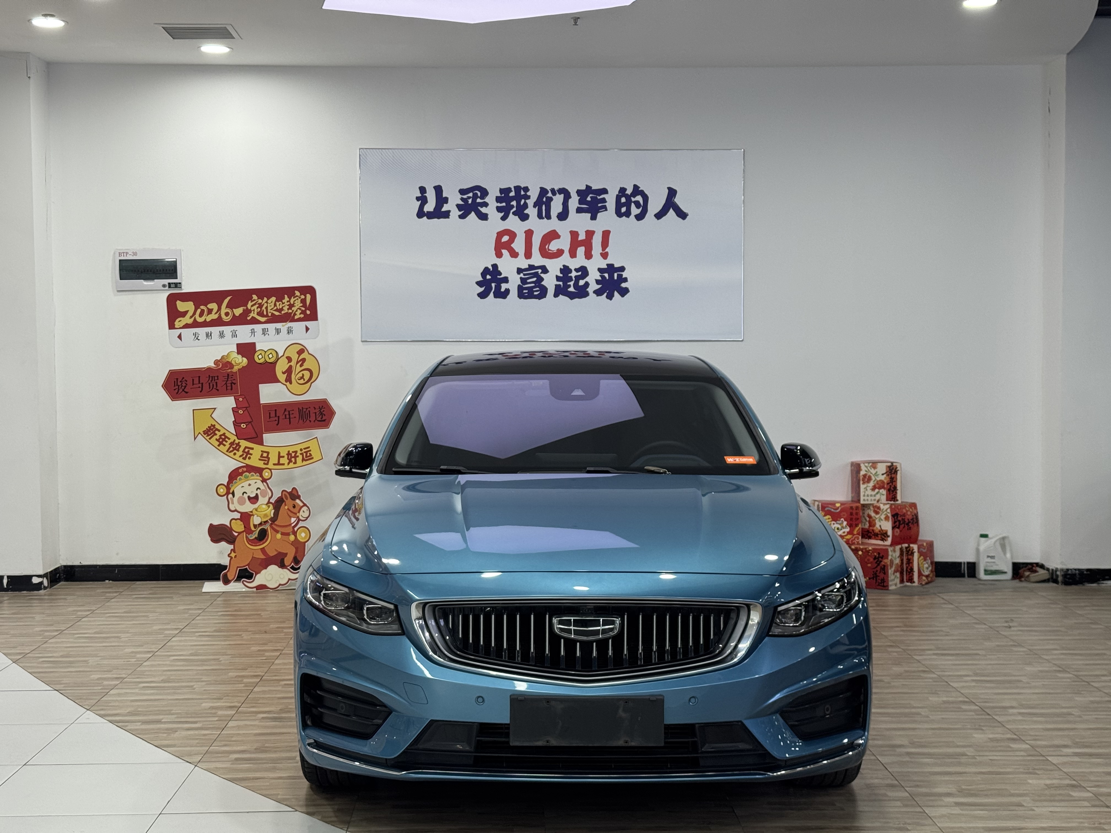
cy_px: 416
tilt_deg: -1.0
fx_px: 1541
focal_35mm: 48
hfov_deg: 39.7
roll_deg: -0.3
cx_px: 556
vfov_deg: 30.3
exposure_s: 1/100
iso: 80
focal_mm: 6.76
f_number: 1.78
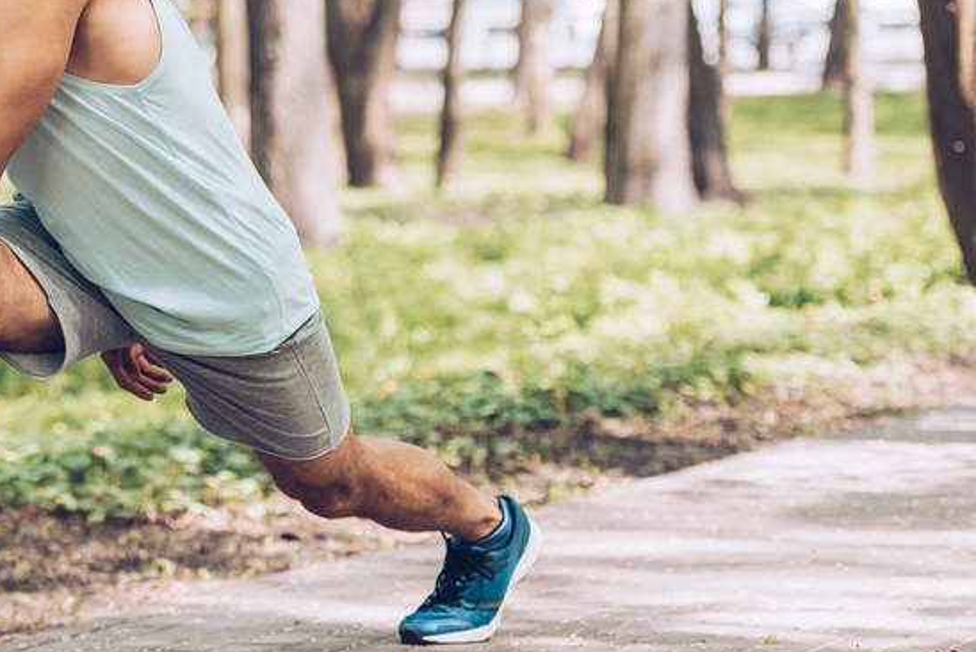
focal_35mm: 183
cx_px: 263
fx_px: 4964
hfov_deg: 11.2
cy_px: 172
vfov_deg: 7.5
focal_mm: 98
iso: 320
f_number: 3.5
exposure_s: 1/640
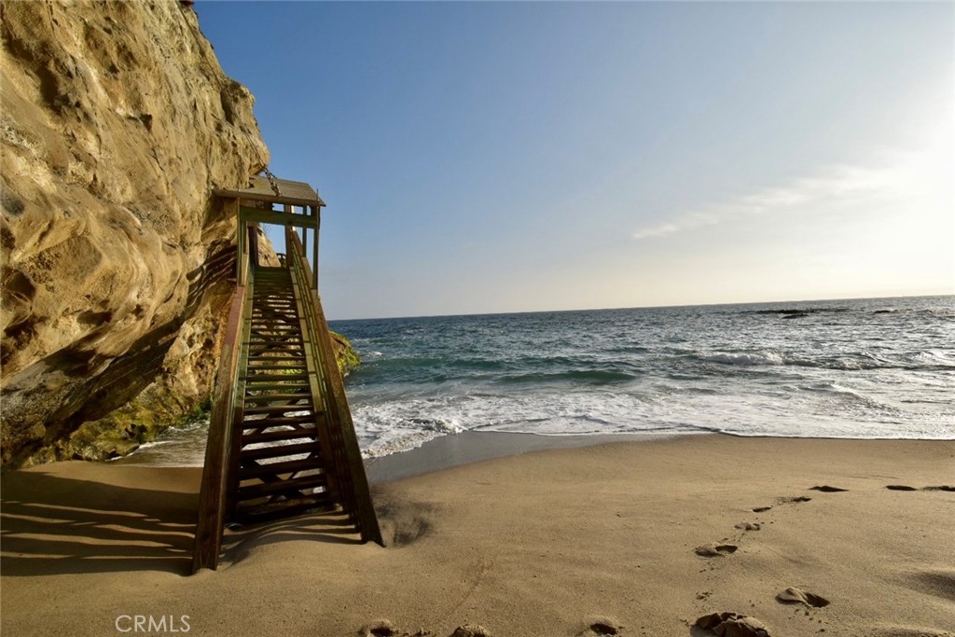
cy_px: 318
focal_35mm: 15
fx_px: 398
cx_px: 478
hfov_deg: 100.4
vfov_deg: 77.3
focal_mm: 10
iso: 250
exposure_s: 1/640
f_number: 11
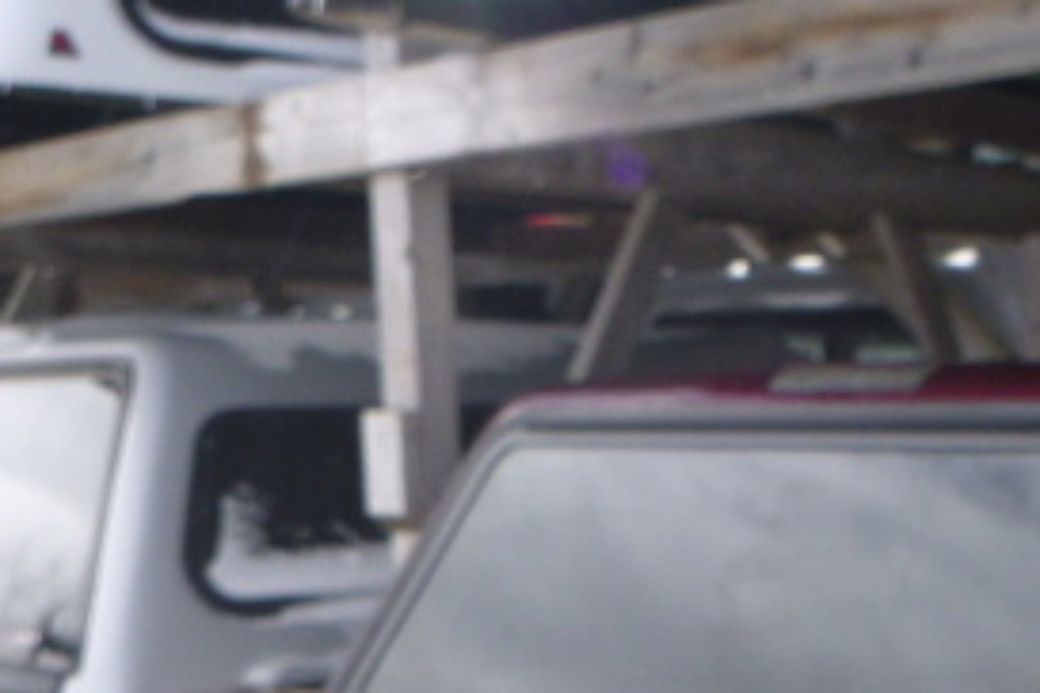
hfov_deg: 31.0
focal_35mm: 61
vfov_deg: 21.3
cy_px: 723
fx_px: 1762
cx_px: 979
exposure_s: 1/320
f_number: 3.9
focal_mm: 4.5
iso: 100
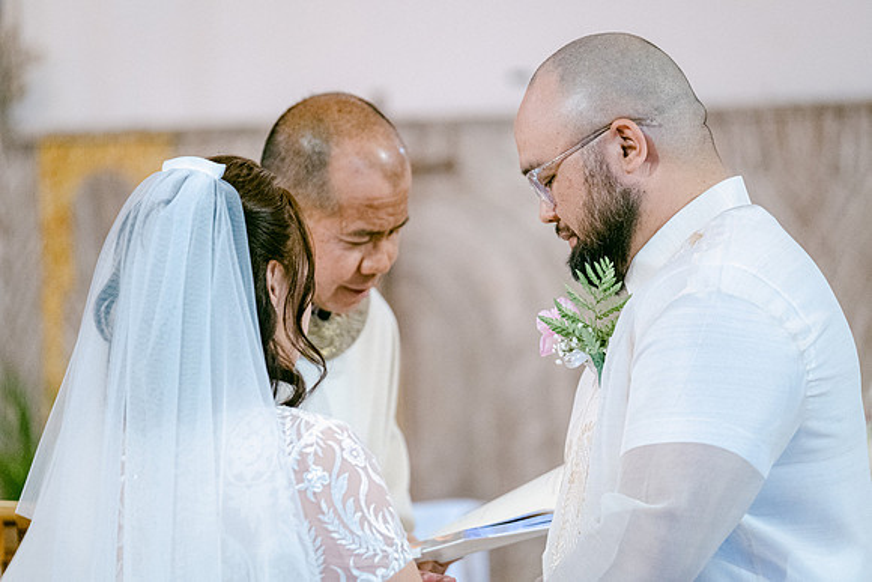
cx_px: 436
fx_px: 5088
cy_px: 291
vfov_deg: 6.5
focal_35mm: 210
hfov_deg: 9.8
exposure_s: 1/110
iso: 2500
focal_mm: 140
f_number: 2.8
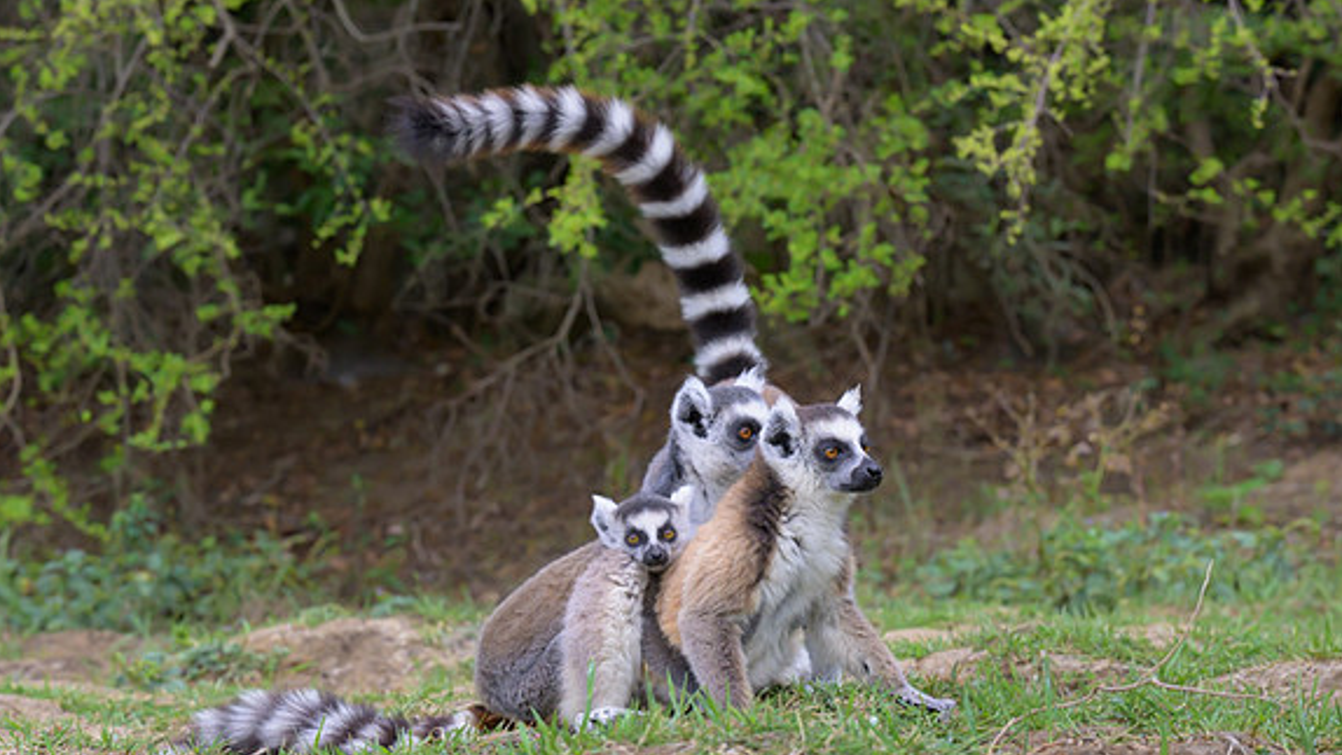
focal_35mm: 94
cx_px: 680
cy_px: 435
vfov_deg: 12.9
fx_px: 3345
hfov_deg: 22.7
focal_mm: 75
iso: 1250
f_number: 7.1
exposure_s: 1/1000
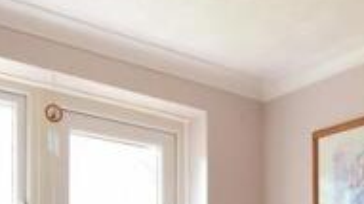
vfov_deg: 19.5
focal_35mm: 54
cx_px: 210
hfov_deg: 38.4
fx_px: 521
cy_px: 298
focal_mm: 10
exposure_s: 1/3
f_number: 18
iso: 320
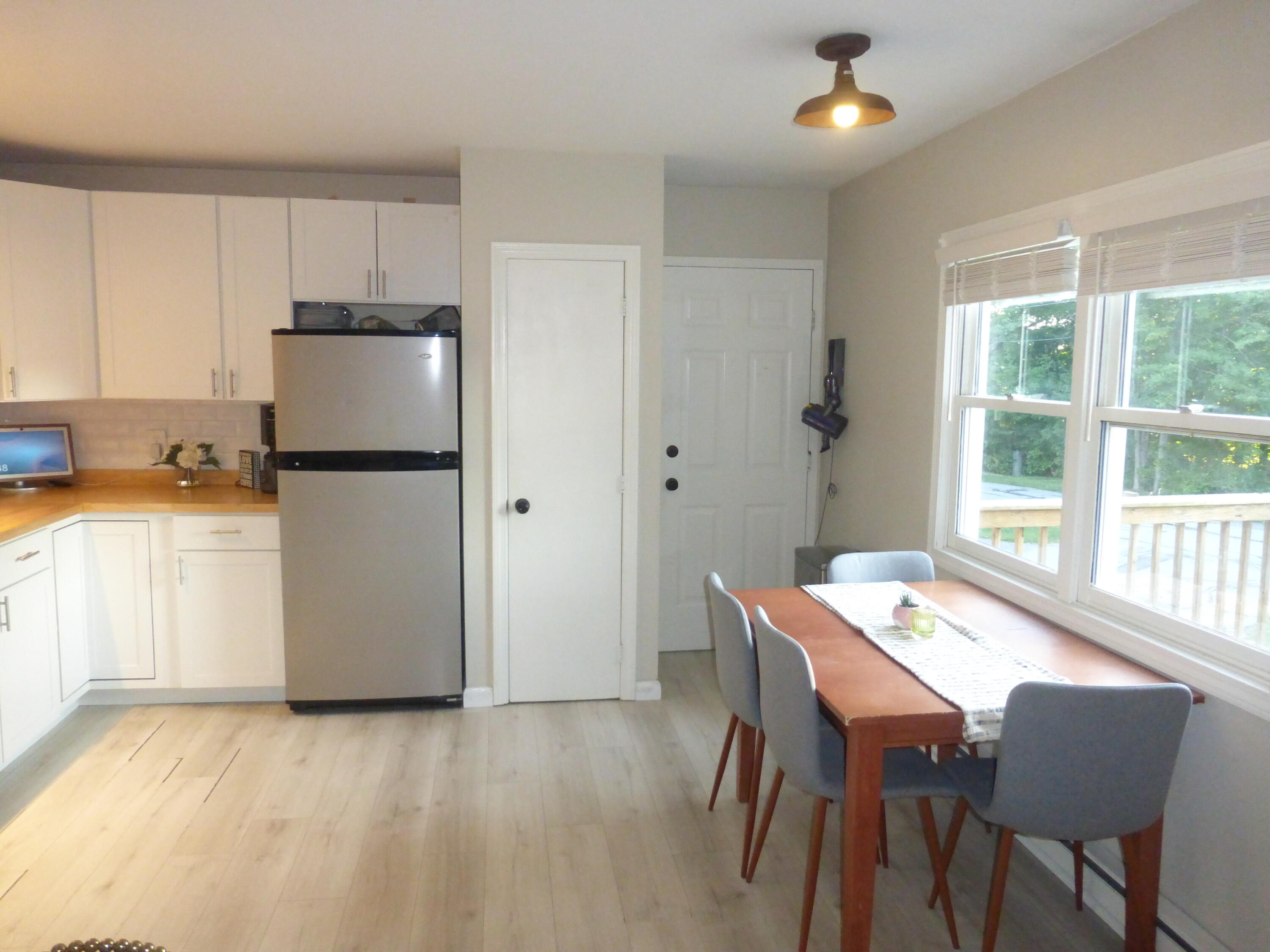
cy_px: 476
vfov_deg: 54.9
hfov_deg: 69.4
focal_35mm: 25
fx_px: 917
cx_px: 635
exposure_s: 1/60
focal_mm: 4.3
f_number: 3.3
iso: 800
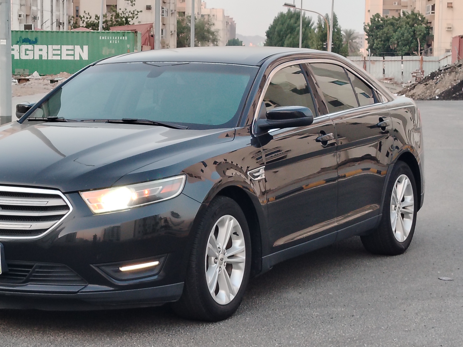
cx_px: 150
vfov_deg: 14.8
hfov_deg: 19.6
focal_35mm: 100
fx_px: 1338
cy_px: 188
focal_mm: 5.25
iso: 319
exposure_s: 1/100
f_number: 1.75
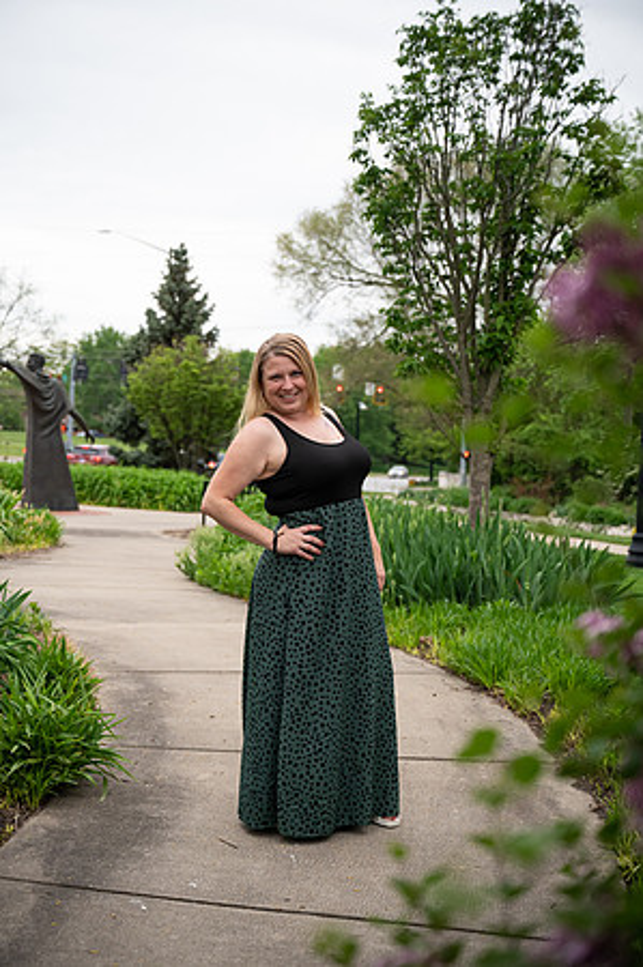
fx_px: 1423
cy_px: 484
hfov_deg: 25.5
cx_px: 322
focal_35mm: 53
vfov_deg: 37.6
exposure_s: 1/2000
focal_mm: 53
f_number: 4
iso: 1000
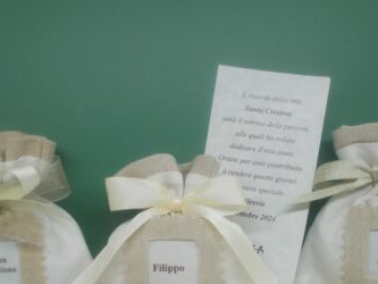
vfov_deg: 31.9
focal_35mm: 45
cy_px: 193
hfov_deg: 42.1
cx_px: 198
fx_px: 492
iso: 80
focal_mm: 5.3
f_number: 3.4
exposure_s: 1/125
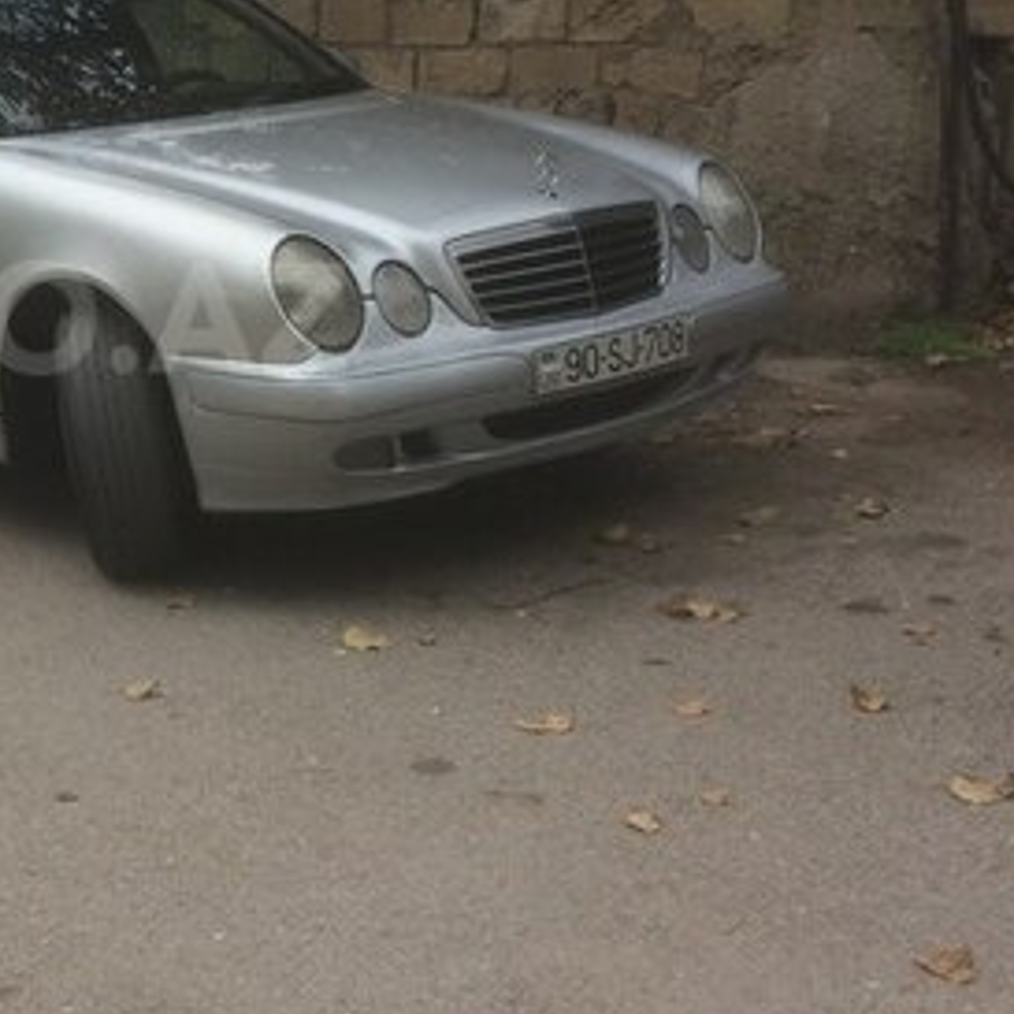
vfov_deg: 27.5
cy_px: 318
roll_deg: -2.8
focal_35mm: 62
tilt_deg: -8.7
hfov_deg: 26.1
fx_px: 2055
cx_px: -33
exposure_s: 1/466
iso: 32
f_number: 2.2
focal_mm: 4.15
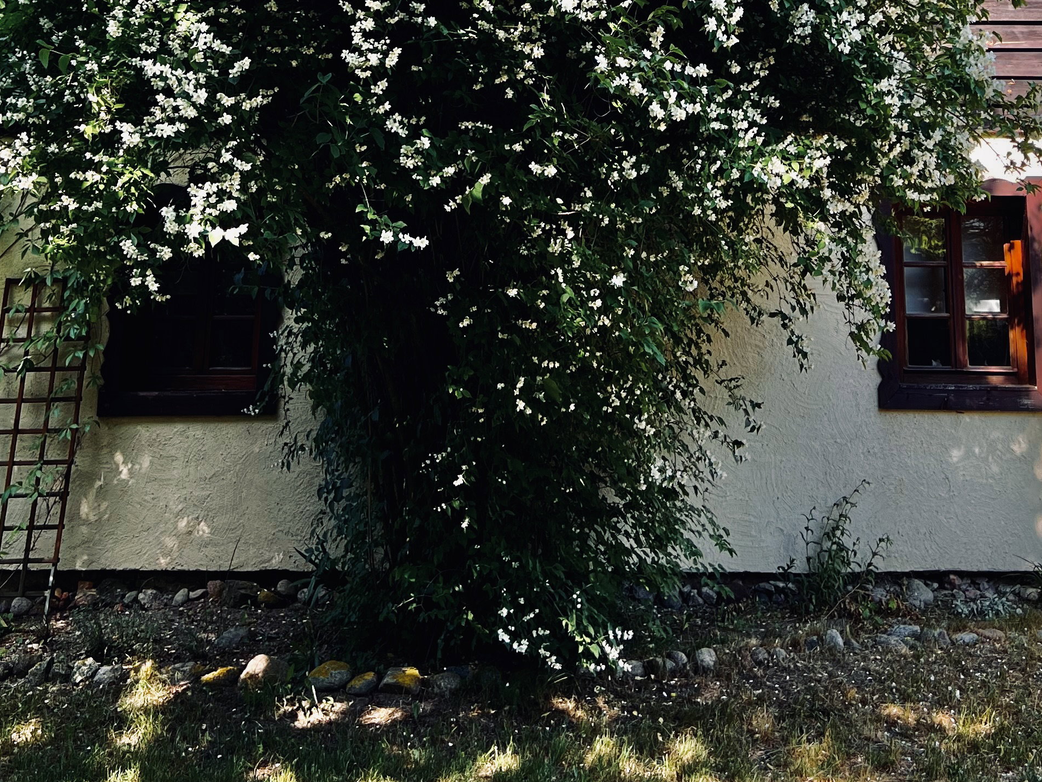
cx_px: 639
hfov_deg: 34.8
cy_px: -108
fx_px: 1656
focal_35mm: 55
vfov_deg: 24.5
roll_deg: +0.3
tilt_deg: +15.0
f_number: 1.5
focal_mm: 5.7
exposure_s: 1/286
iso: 50
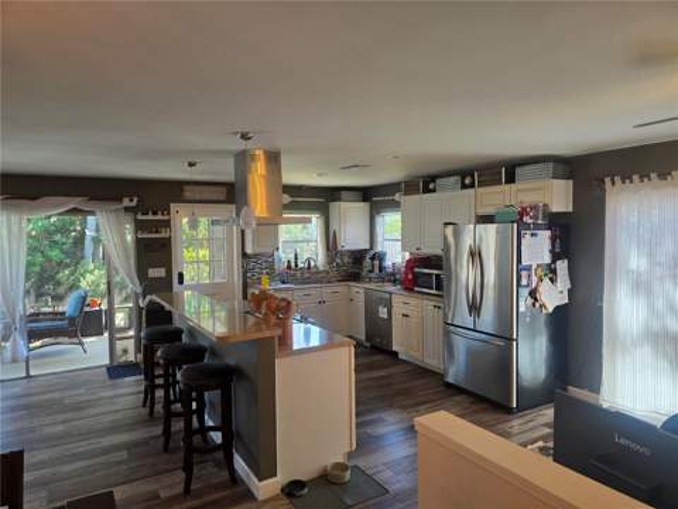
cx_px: 339
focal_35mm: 23
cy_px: 254
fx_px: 450
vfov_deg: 58.9
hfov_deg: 73.9
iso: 160
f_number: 1.7
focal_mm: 6.3
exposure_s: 1/120
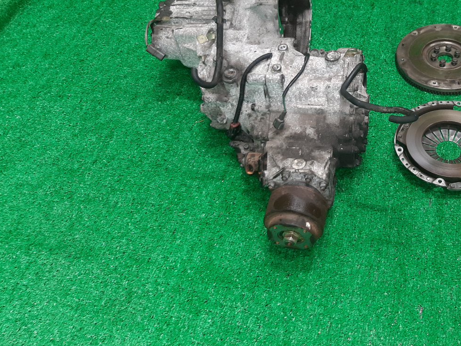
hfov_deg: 47.6
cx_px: 332
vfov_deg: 37.1
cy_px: 103
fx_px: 506
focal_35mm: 38
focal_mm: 3.93
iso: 145
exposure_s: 1/50
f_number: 1.7
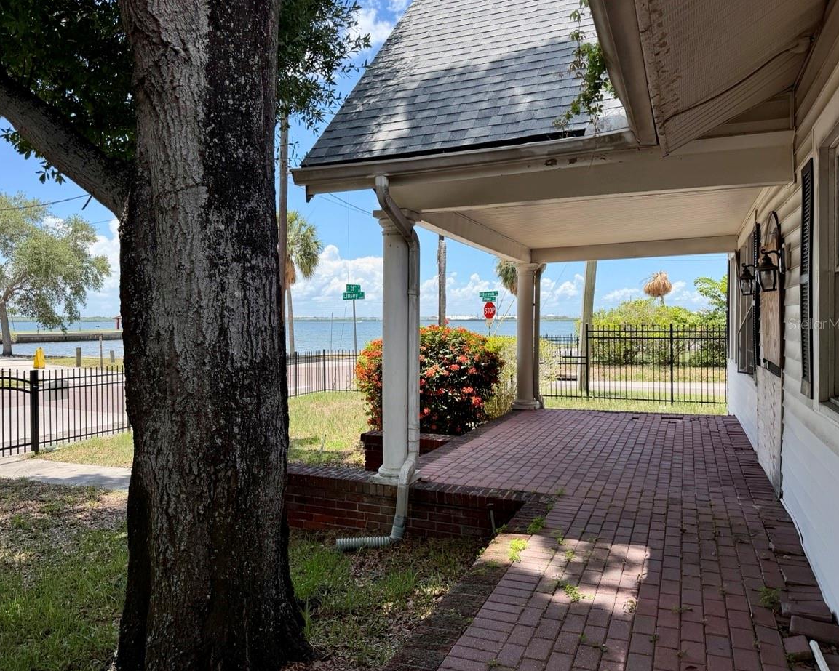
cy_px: 324
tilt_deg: -1.0
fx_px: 646
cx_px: 391
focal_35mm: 26
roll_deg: -0.2
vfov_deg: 54.9
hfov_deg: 65.9
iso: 80
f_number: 1.78
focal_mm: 6.76
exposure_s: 1/2611
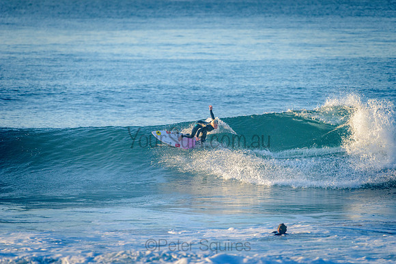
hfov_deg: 4.1
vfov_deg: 2.8
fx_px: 5501
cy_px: 132
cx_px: 198
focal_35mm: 500
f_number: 5.6
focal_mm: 500
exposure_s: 1/2000
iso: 640
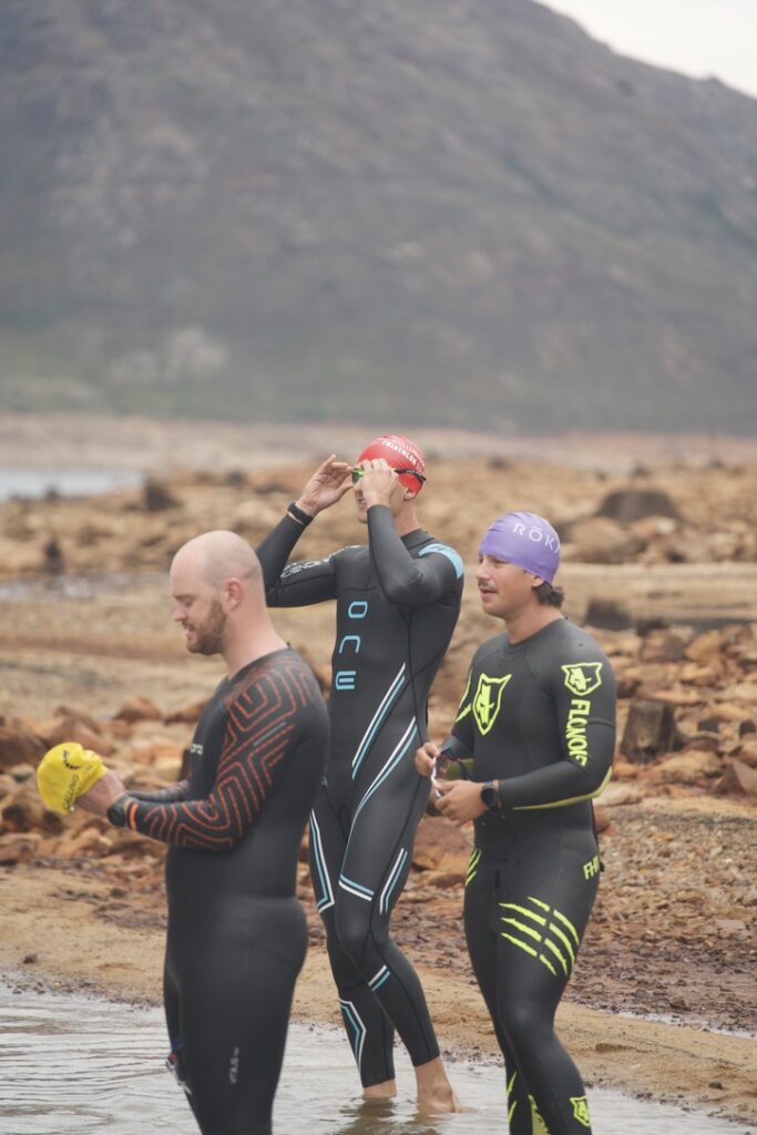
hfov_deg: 6.9
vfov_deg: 10.3
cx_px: 378
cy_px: 568
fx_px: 6306
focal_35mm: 200
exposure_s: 1/250
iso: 500
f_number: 4
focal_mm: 200
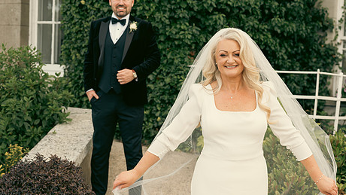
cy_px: 98
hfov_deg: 31.8
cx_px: 205
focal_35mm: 66
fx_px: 606
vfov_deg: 18.3
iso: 125
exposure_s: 1/400
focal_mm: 50
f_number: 3.5
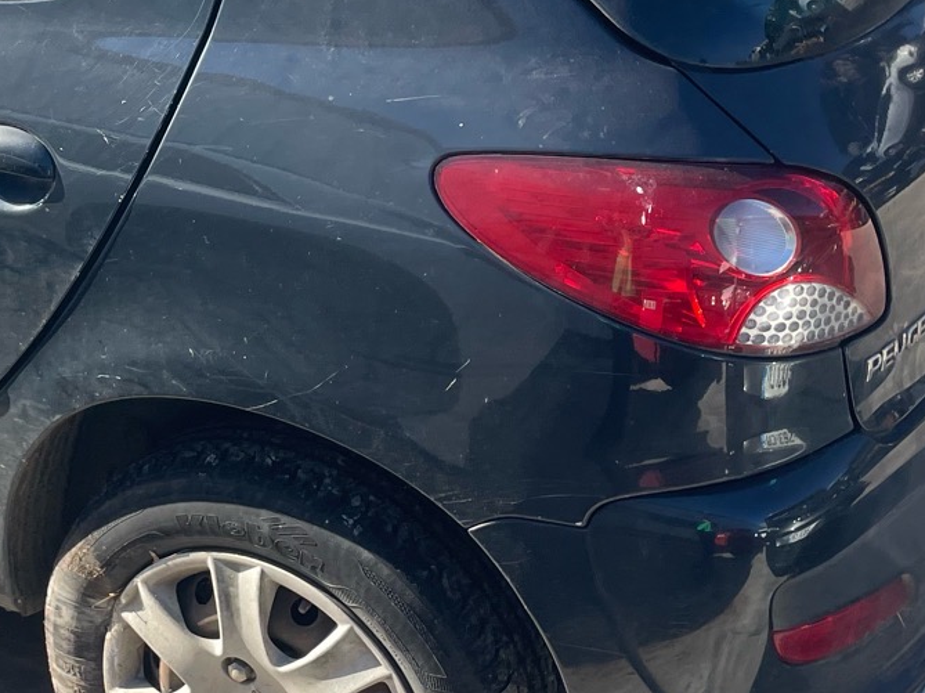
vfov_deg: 20.6
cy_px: 89
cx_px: 68
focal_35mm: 70
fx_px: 1870
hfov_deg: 26.7
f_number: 1.6
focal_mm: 4.2
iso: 32
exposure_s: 1/1033
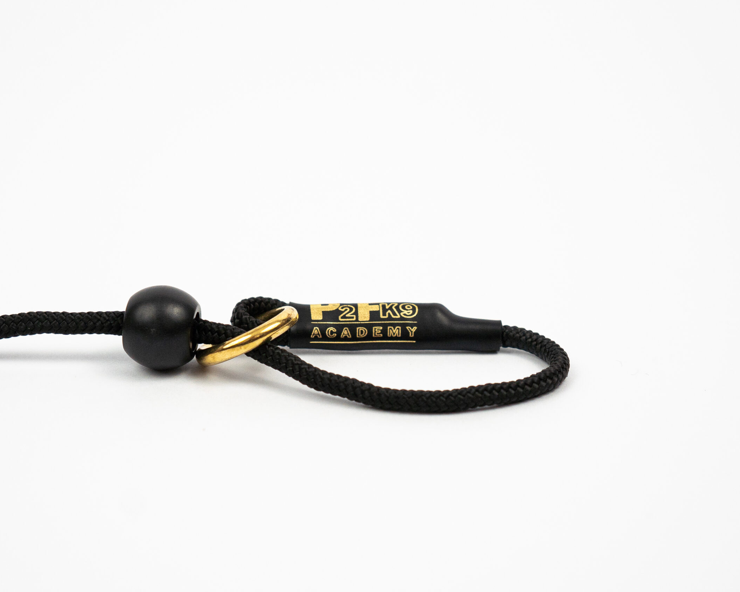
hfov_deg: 25.0
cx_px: 319
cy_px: 297
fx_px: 1665
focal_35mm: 76
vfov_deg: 20.2
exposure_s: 1/125
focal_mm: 45
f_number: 4
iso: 500
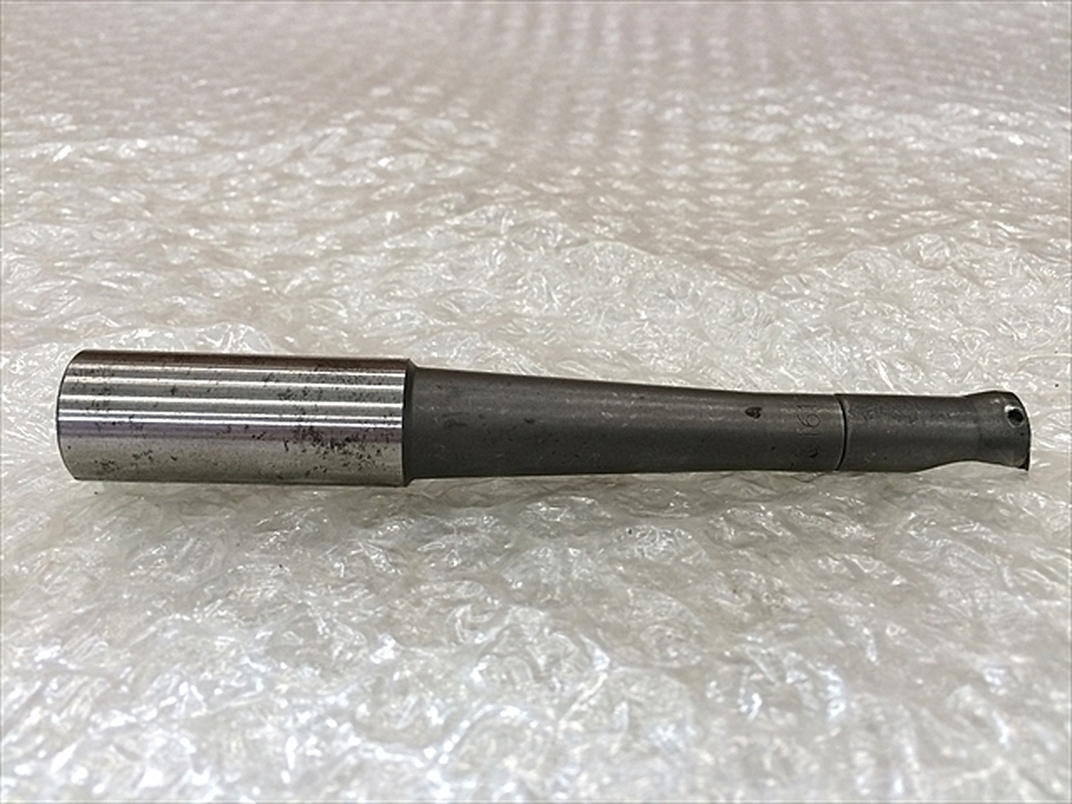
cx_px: 536
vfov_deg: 48.2
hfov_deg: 61.7
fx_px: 898
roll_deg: -0.9
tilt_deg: -36.7
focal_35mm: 29
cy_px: 402
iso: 40
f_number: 2.2
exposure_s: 1/40
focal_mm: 4.15
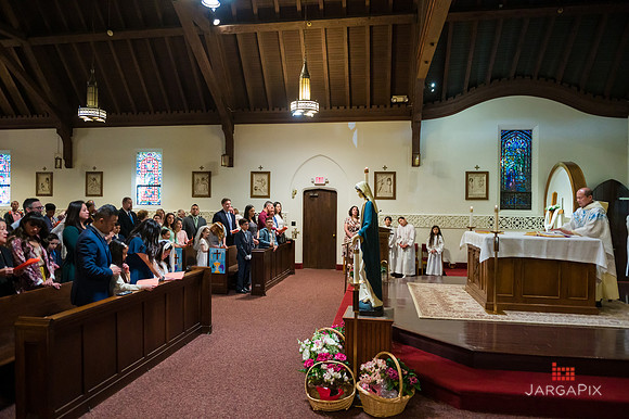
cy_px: 210
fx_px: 419
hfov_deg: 73.8
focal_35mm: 24
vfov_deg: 53.1
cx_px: 314
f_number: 3.2
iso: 3200
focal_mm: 24
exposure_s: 1/200
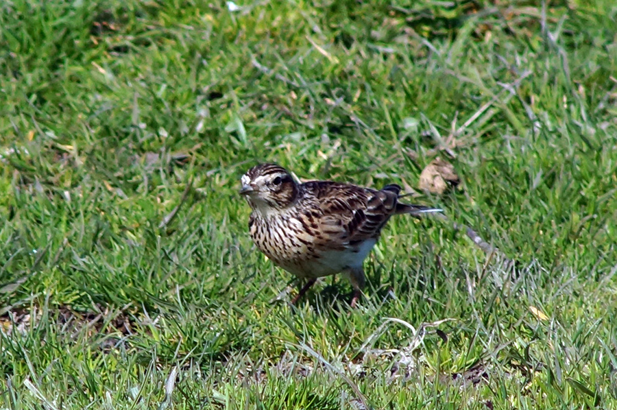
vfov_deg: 2.3
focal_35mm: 600
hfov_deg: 3.4
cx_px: 308
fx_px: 10272
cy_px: 205
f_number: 8
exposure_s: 1/1000
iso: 400
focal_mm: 400
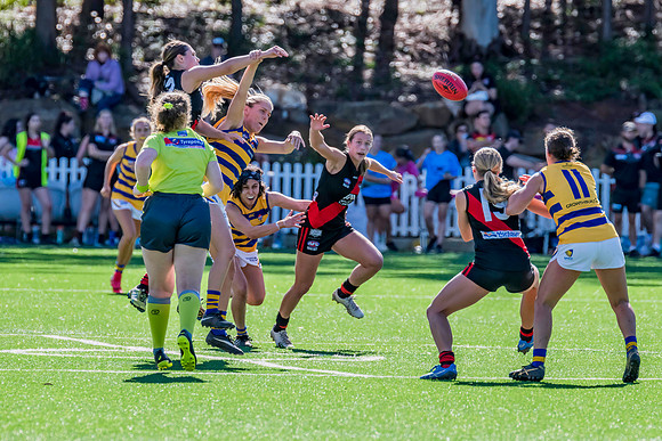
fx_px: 10000
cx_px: 292
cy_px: 194
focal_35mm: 544
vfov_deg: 2.5
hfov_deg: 3.8
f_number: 6.3
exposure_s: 1/2000
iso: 800
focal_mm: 420
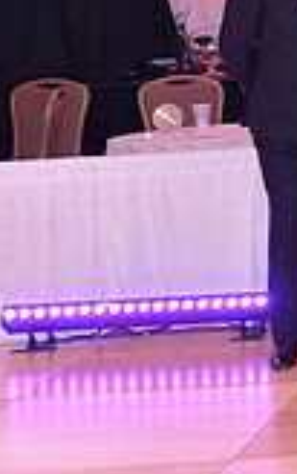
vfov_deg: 13.1
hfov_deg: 7.6
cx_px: 804
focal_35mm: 158
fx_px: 2039
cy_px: 36
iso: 2000
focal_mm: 44
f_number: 4
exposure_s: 1/250
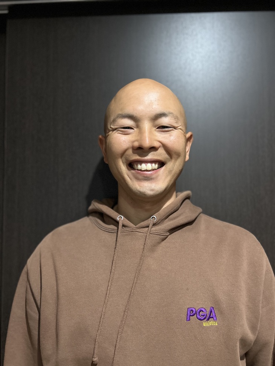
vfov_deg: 67.3
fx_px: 275
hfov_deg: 53.1
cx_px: 138
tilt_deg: +2.7
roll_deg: +0.3
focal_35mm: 26
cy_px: 183
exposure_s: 1/55
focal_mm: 5.7
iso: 500
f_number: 1.5
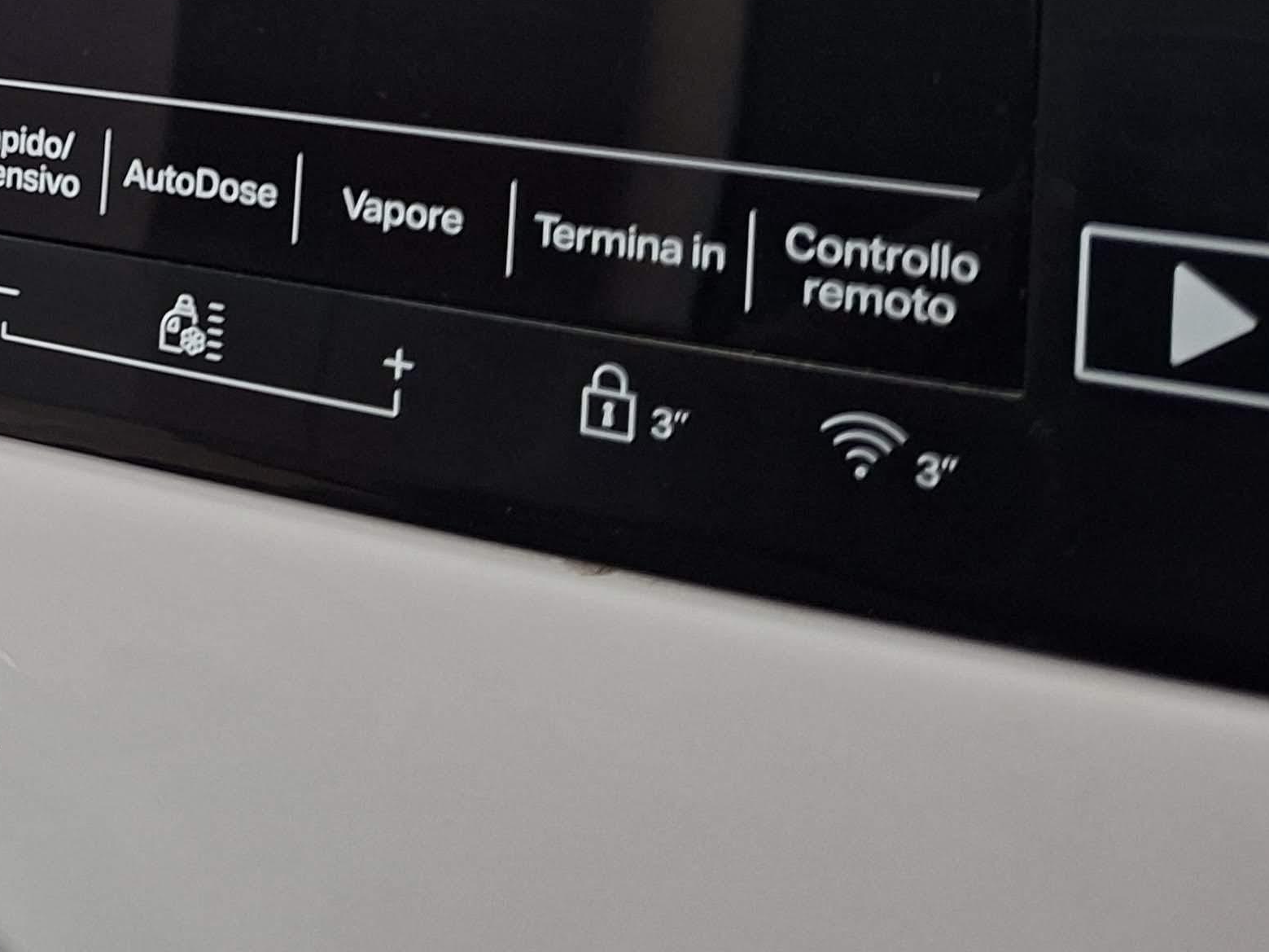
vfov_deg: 22.7
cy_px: -211
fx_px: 2163
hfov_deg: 28.7
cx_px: -220
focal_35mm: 59
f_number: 1.8
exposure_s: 1/60
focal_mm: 5.54
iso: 160
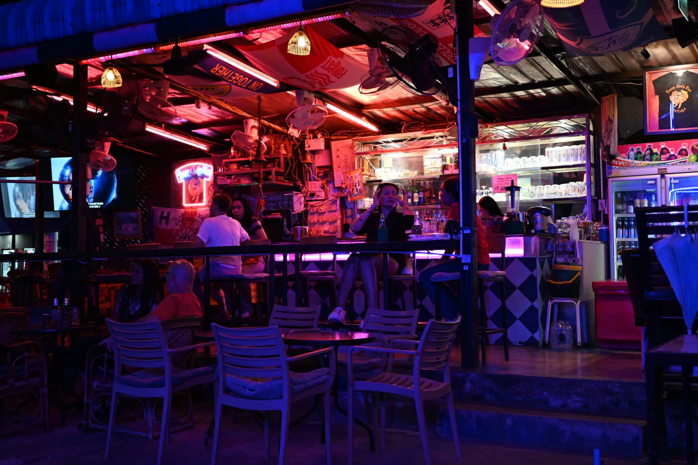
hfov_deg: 46.4
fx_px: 814
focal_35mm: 42
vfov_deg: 31.9
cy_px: 232
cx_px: 349
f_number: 2.8
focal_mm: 28
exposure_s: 1/125
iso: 1800
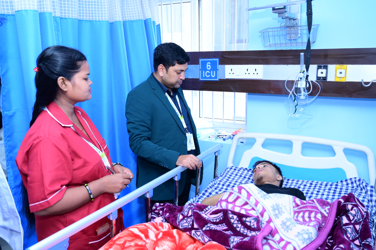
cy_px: 125
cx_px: 188
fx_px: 344
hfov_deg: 57.3
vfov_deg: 39.9
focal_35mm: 33
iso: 1250
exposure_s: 1/160
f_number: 5.6
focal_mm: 33
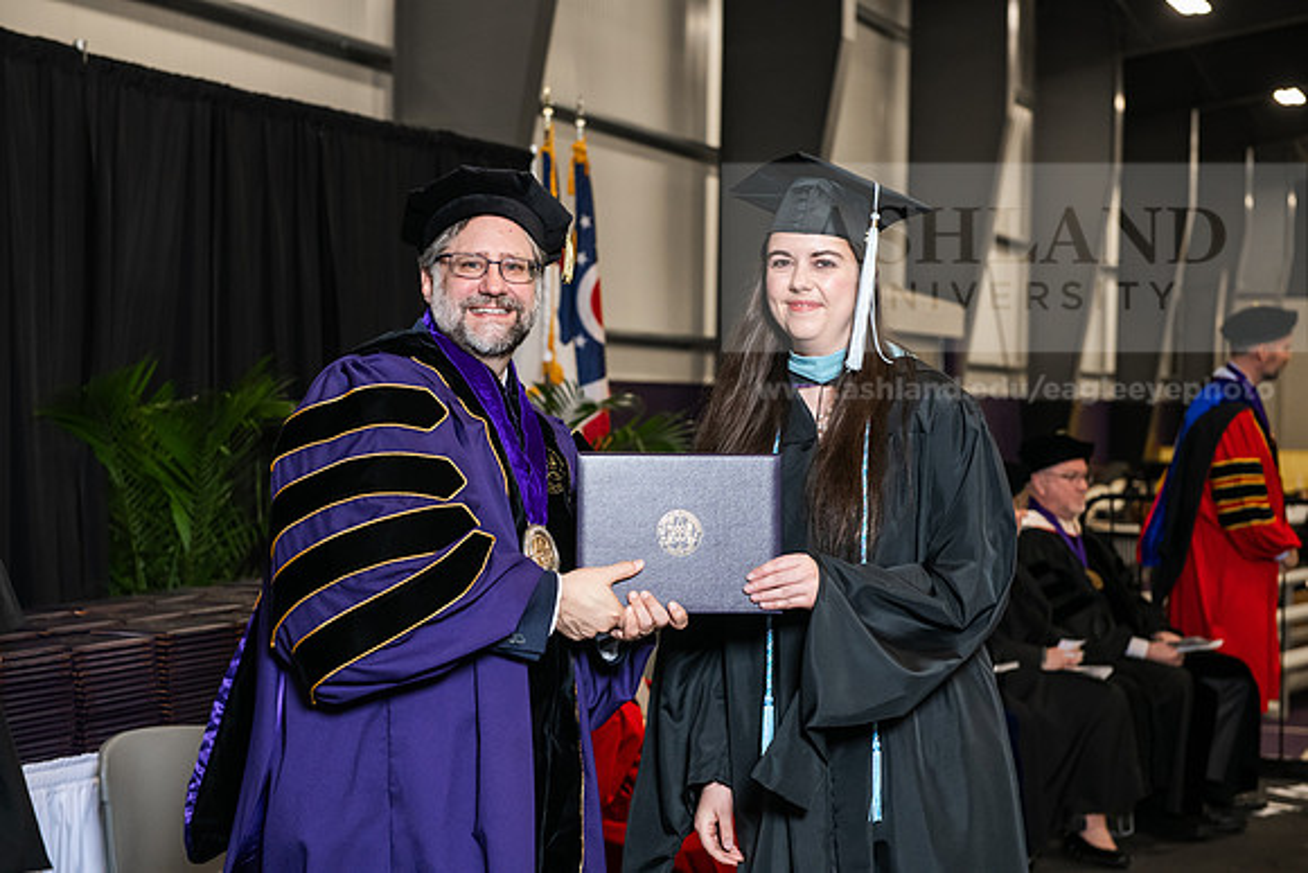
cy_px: 436
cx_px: 654
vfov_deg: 20.6
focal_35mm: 66
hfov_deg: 30.5
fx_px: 2398
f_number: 5
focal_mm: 66
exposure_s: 1/200
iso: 2000
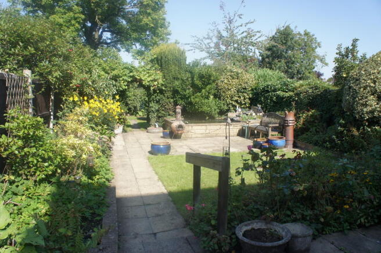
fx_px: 285
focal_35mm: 27
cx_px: 190
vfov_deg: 47.8
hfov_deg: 67.4
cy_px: 126
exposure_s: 1/200
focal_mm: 18
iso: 200
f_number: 7.1
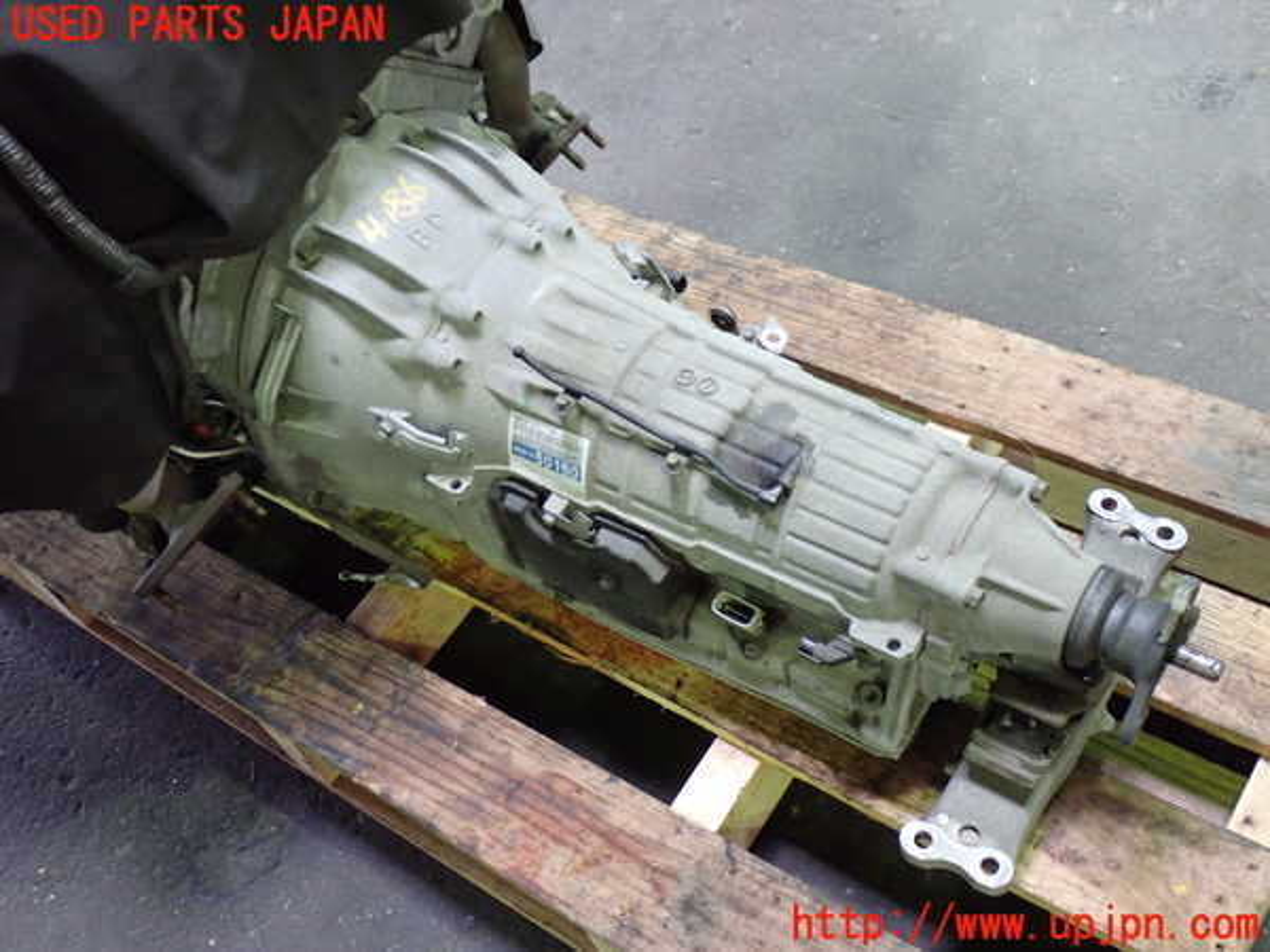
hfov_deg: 49.0
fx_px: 1394
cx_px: 635
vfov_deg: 37.7
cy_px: 476
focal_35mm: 38
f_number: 2.7
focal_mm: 6.83
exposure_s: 1/40
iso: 800
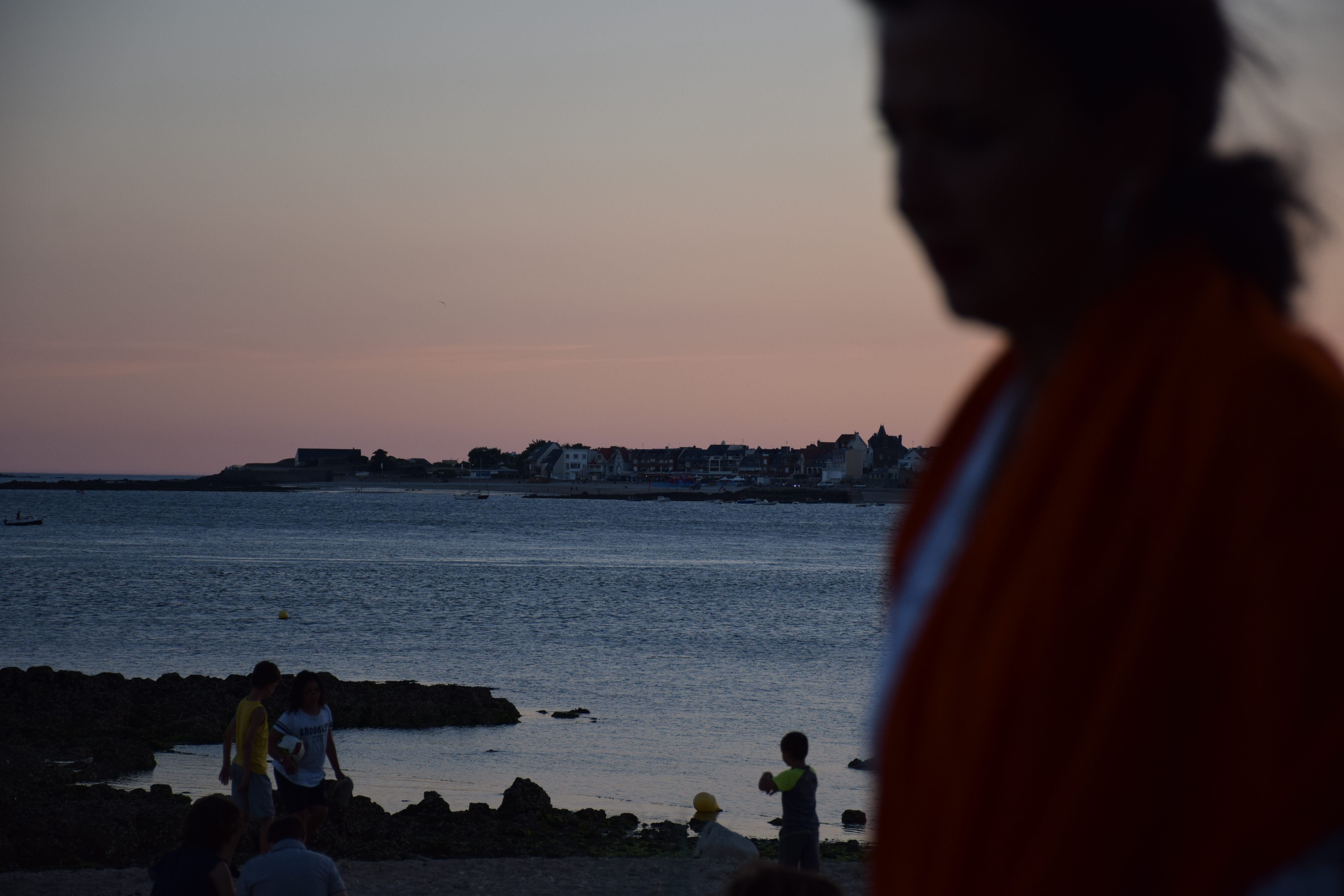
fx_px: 4760
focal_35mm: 128
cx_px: 672
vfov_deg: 10.8
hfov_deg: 16.1
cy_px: 448
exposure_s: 1/500
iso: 400
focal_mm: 85
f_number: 5.6
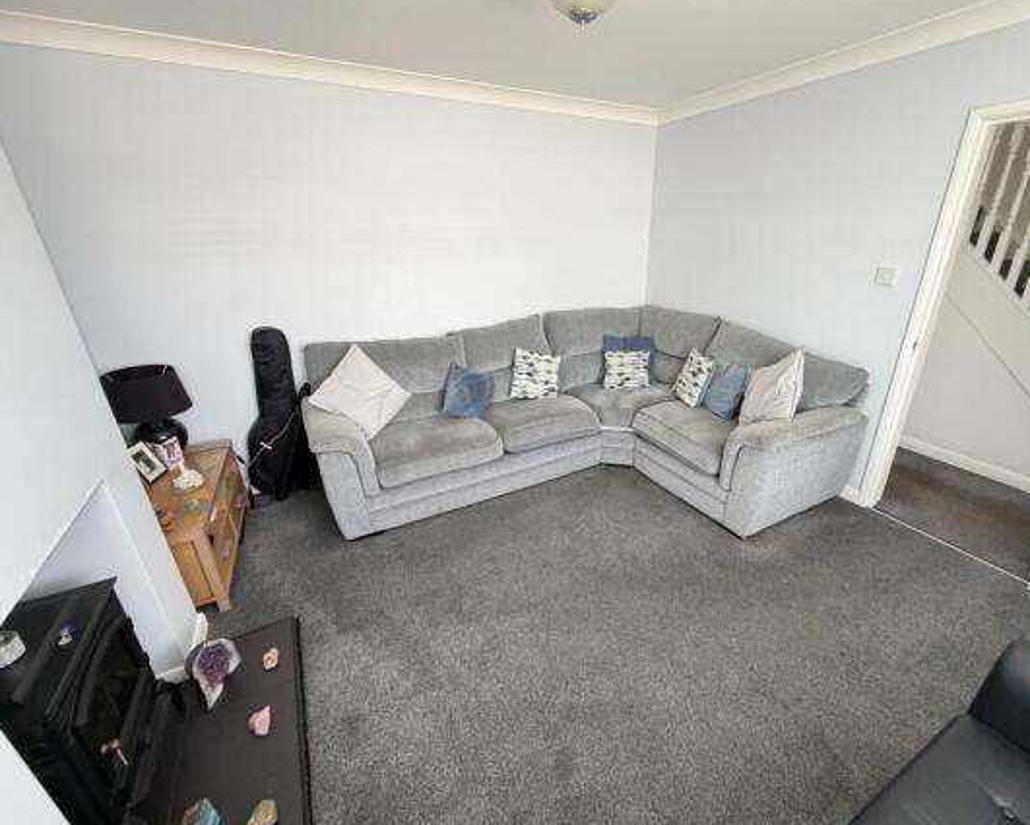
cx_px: 563
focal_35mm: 15
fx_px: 457
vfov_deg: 84.1
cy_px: 414
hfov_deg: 96.5
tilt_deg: -22.2
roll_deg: +0.0
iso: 320
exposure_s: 1/60
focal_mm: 2.22
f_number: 2.2
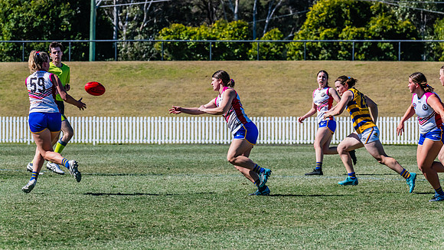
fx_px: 3867
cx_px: 222
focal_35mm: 329
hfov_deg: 6.6
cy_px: 122
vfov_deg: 3.7
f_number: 11
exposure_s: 1/1600
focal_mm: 310
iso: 800
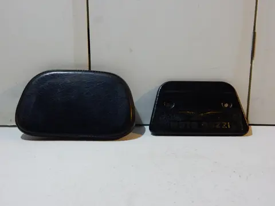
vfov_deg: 39.7
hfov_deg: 51.4
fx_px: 286
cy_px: 103
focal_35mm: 36
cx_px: 138
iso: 125
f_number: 4
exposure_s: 1/50
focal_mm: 6.4
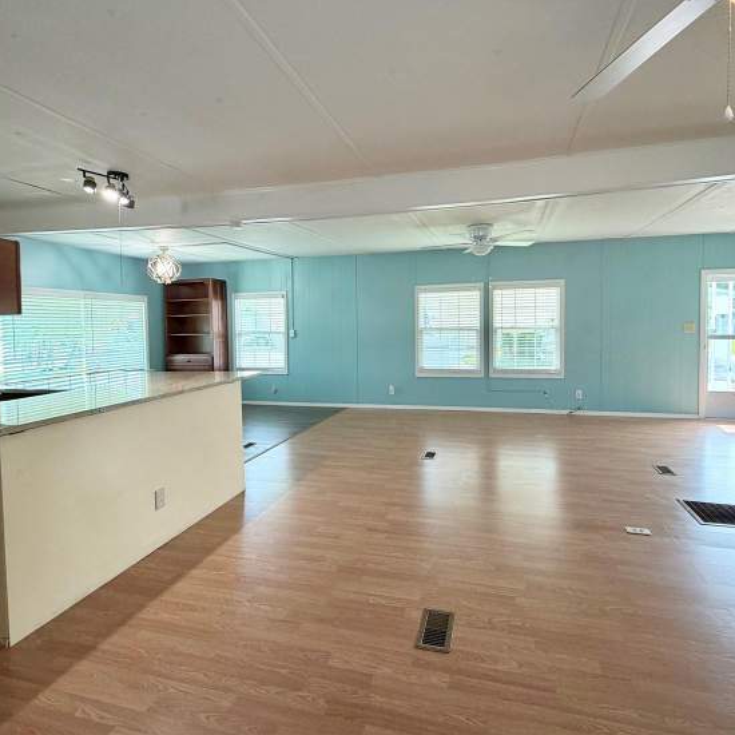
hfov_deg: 80.6
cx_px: 396
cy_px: 335
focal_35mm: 18
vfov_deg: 80.5
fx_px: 432
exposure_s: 1/120
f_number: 2.2
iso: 160
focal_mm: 2.22
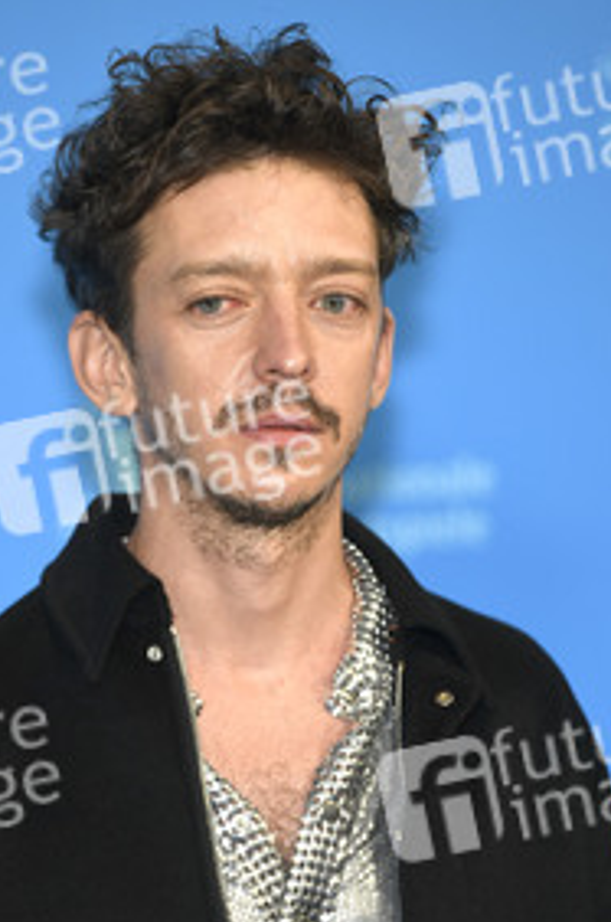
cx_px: 248
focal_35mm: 284
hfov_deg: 4.8
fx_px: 7256
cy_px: 621
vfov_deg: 7.3
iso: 640
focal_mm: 200
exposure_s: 1/400
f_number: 3.5
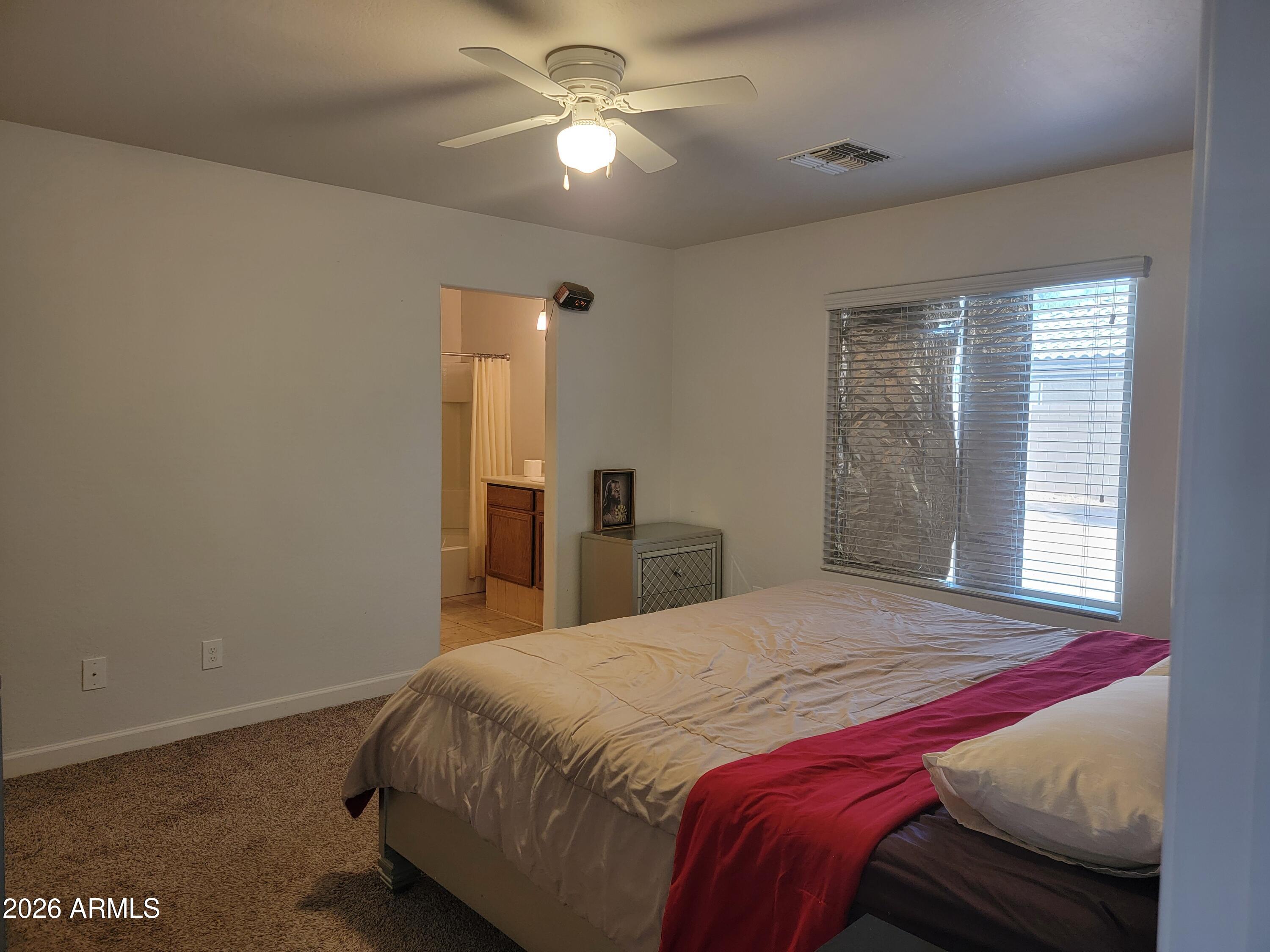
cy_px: 476
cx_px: 635
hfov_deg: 71.6
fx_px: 881
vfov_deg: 56.8
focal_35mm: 24
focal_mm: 6.7
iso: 250
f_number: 1.8
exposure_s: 1/120
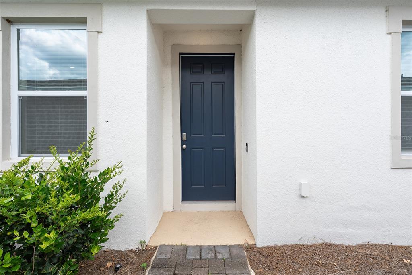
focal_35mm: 16
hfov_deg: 96.8
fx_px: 183
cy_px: 138
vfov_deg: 73.7
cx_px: 206
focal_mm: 16
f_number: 8
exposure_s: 1/200
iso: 400
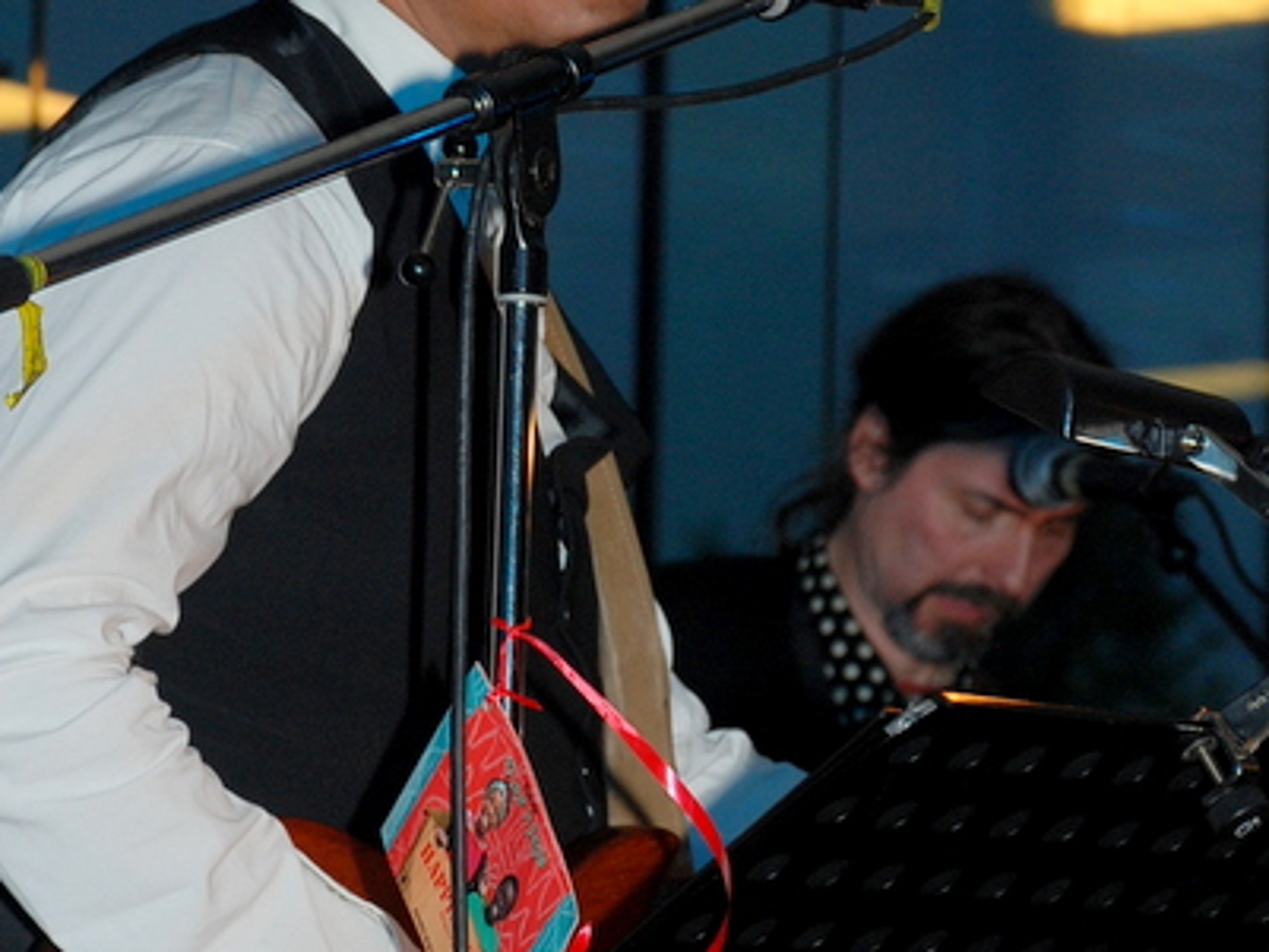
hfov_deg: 11.6
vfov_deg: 8.7
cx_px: 565
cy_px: 547
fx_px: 6271
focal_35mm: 171
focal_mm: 66
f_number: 5.3
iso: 320
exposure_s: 1/60
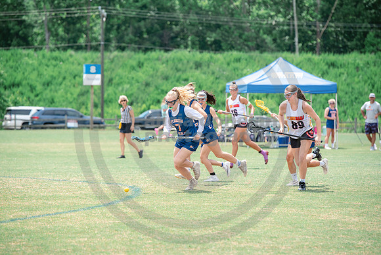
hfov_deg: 10.3
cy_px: 128
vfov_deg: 6.9
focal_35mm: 200
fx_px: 2117
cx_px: 190
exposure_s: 1/1250
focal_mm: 200
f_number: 4.5
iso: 250
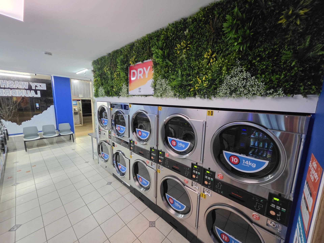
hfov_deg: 106.2
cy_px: 122
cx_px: 162
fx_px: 122
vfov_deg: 89.9
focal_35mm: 13
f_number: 1.9
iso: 800
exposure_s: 1/50
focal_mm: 2.2
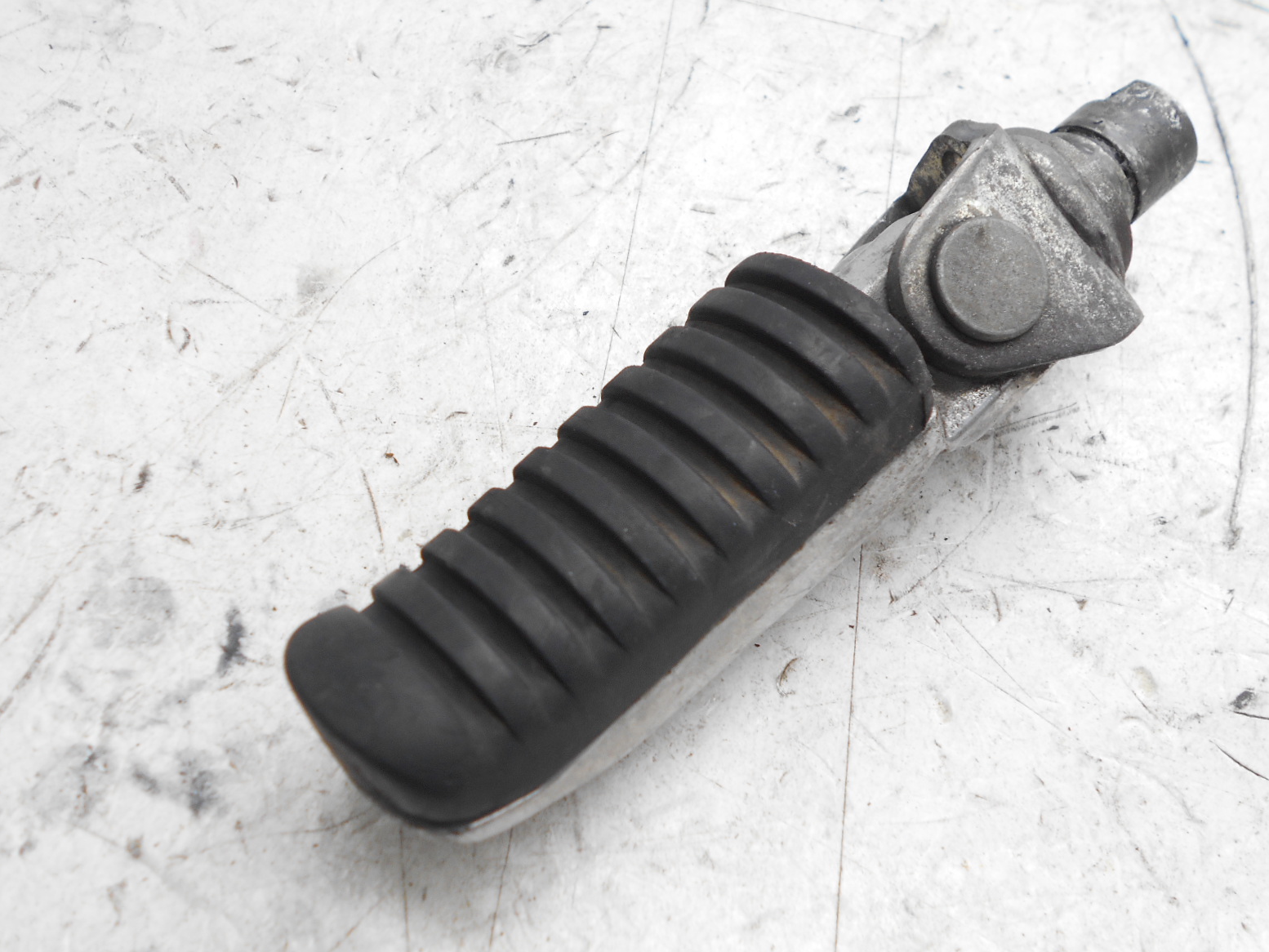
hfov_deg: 52.6
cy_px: 489
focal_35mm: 35
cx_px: 620
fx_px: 1283
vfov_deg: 40.7
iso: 110
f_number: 3.6
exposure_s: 1/30
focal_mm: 5.8
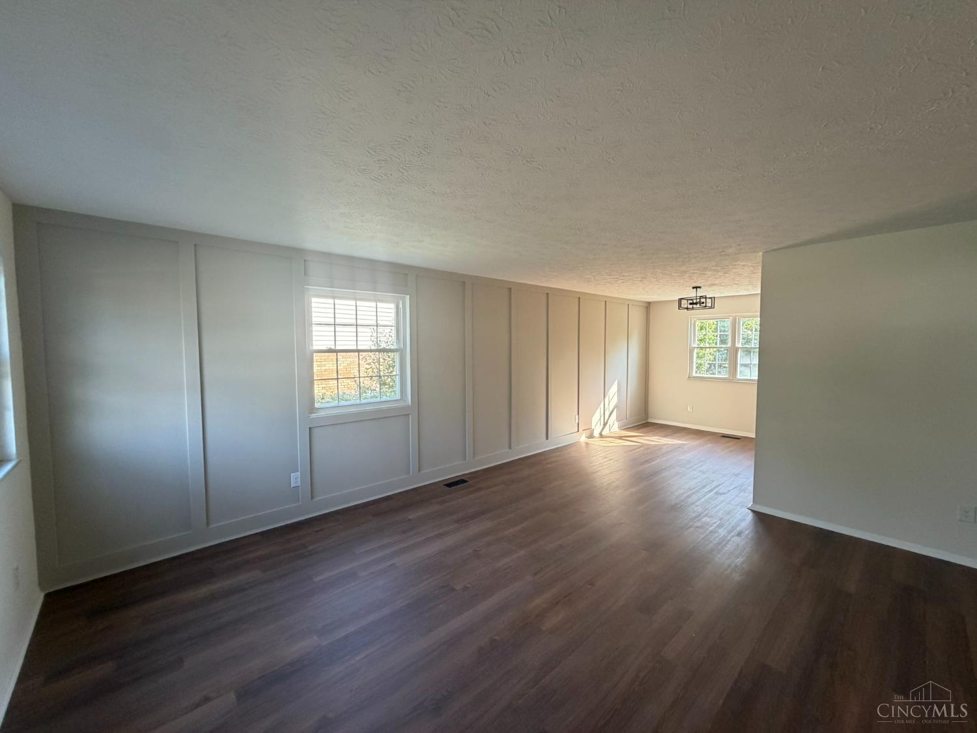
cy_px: 366
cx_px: 488
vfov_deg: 85.7
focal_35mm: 14
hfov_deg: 102.1
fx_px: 395
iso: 200
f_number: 2.2
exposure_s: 1/121
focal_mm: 2.22
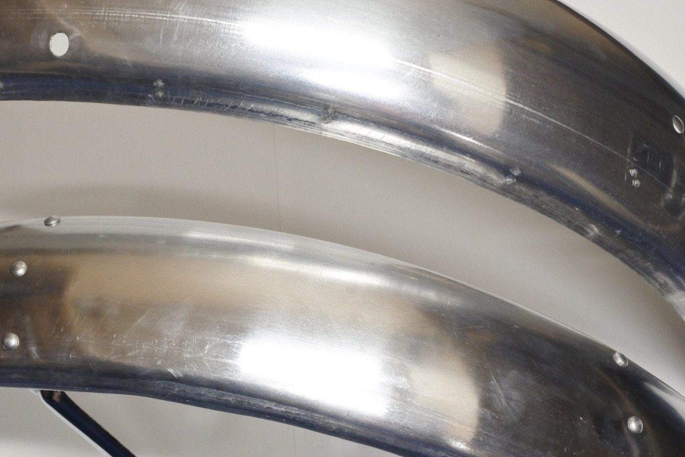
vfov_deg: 21.6
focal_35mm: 63
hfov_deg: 31.7
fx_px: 1199
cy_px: 246
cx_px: 236
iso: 900
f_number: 4
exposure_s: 1/60
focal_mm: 14.3
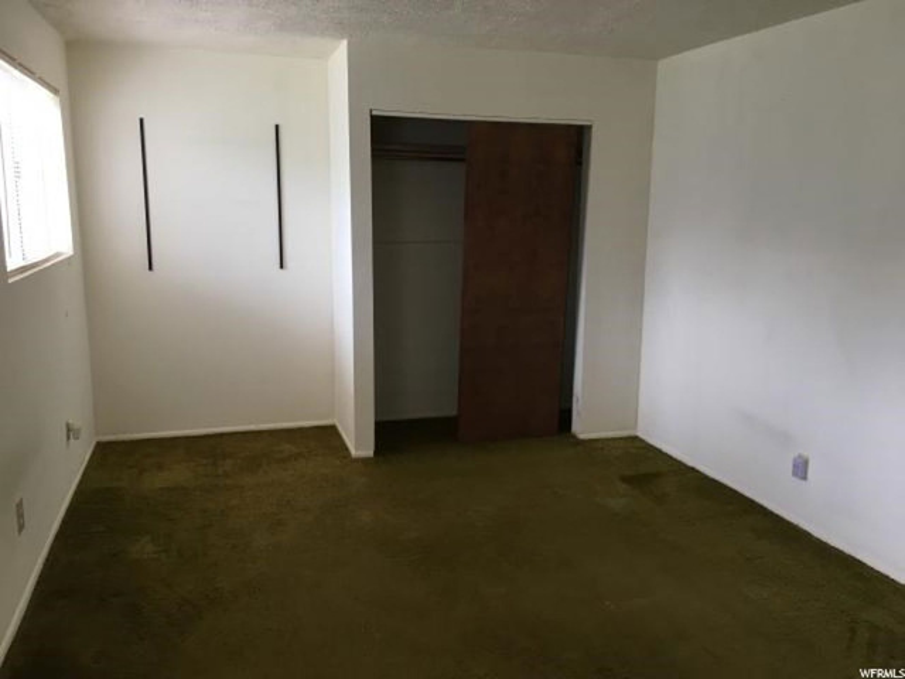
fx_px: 758
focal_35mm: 29
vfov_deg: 48.2
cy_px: 340
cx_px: 452
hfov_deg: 61.7
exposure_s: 1/30
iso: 25
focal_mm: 4.15
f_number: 2.2
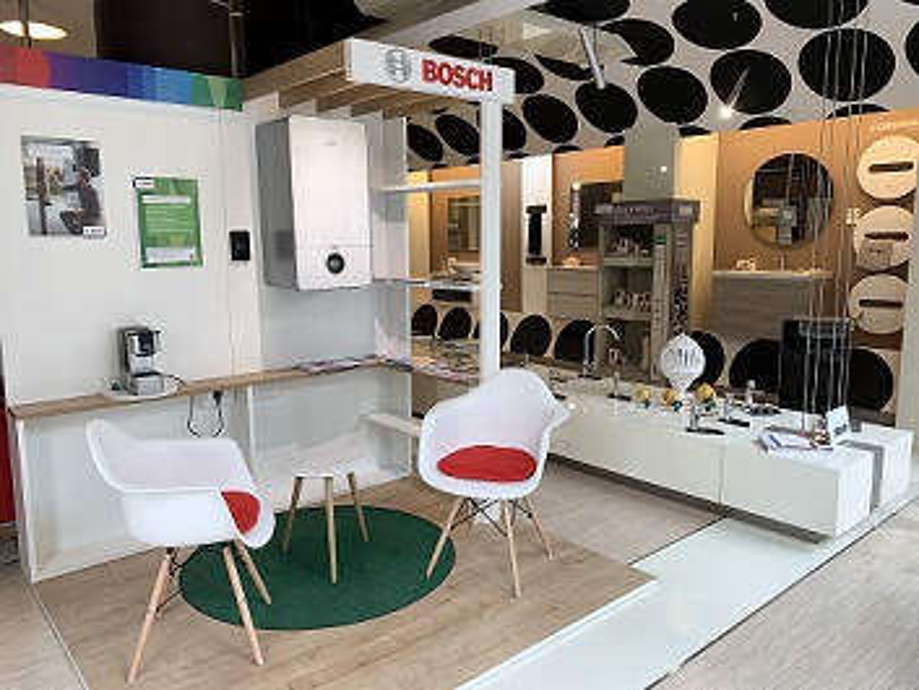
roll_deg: +0.6
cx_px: 460
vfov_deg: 53.1
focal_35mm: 26
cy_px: 345
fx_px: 690
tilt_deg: -6.7
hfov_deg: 67.3
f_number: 1.8
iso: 50
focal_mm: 4.25
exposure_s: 1/100
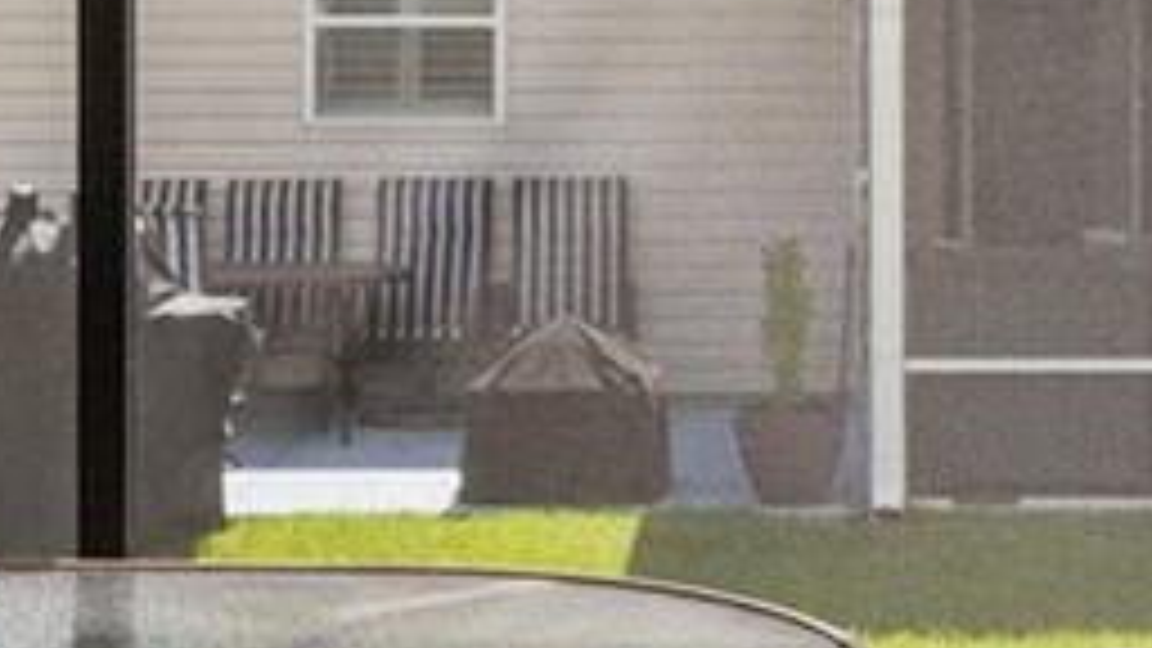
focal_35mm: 98
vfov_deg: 12.3
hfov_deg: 21.7
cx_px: 796
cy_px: 94
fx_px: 2994
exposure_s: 1/100
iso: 160
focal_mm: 15
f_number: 8
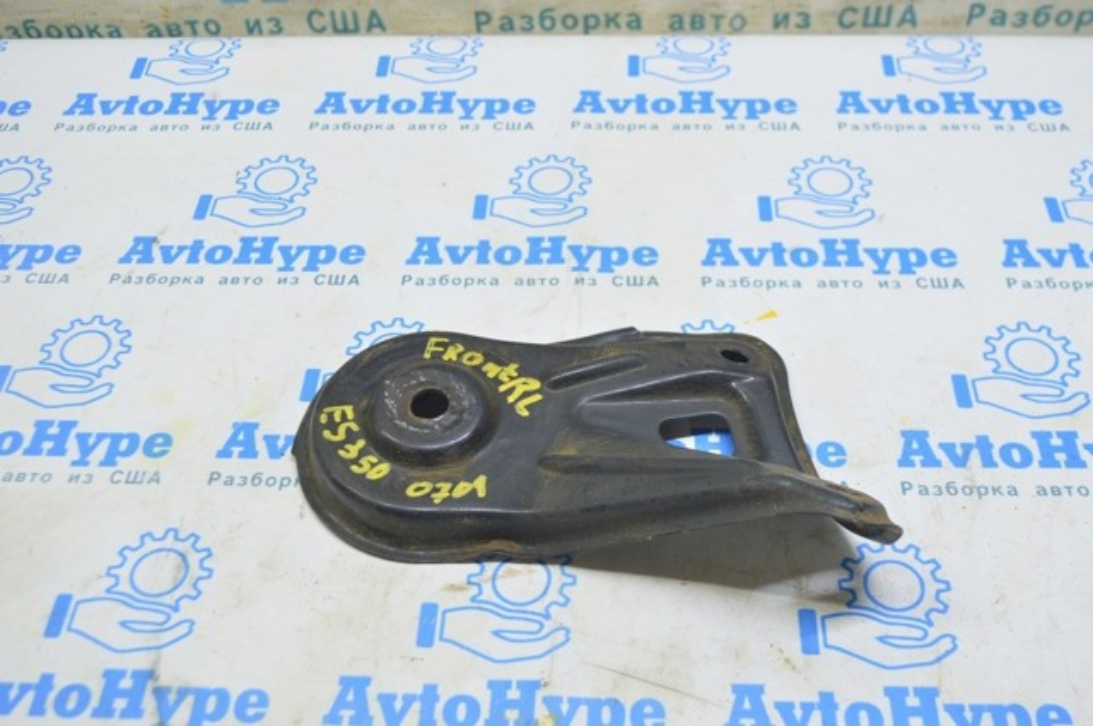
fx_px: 1274
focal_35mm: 42
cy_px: 363
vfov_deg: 31.8
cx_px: 546
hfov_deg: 46.5
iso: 400
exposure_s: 1/20
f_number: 5.6
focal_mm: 28
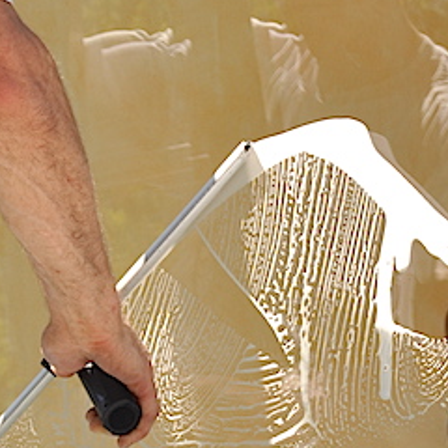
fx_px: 4041
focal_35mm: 276
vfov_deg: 6.3
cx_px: 192
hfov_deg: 6.3
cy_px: 271
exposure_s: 1/160
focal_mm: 80
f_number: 16
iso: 400
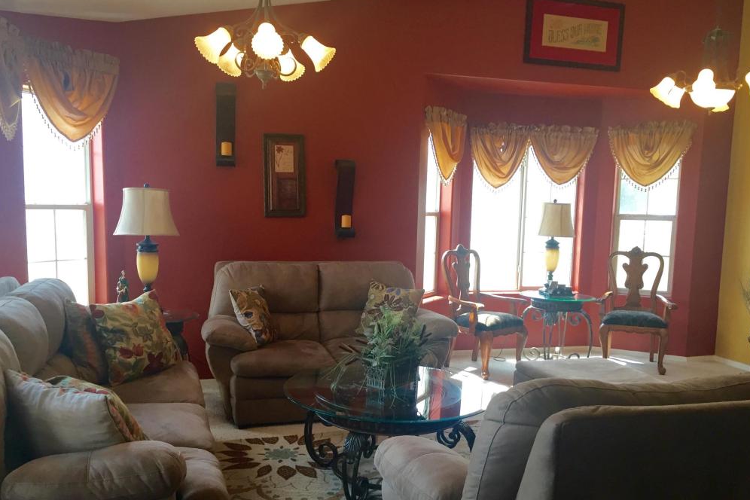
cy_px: 283
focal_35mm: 31
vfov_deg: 42.2
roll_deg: -2.9
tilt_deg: -7.3
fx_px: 646
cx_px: 373
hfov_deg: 60.3
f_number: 2.2
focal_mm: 4.15
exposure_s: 1/30
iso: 32
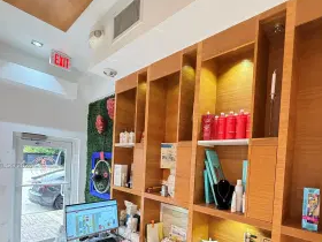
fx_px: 186
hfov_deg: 81.6
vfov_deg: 63.9
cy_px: 166
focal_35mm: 20
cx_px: 172
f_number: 2.2
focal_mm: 2.22
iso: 640
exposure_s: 1/60
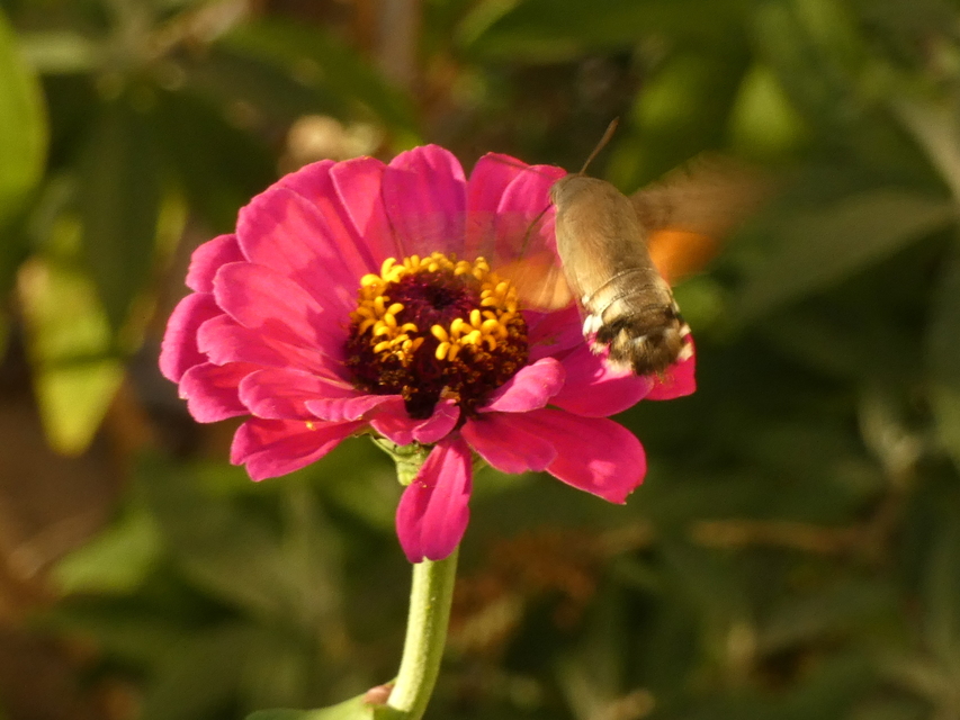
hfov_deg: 7.0
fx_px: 7822
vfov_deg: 5.3
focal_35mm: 282
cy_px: 360
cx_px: 480
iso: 250
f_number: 5.5
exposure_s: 1/80
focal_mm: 50.6
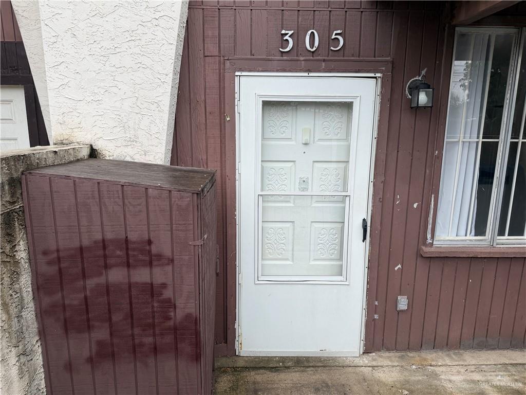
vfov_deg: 56.8
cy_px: 198
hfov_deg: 71.6
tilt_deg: -11.8
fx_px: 365
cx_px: 263
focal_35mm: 24
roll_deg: -0.4
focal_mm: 6.76
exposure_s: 1/1106
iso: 80
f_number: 1.78
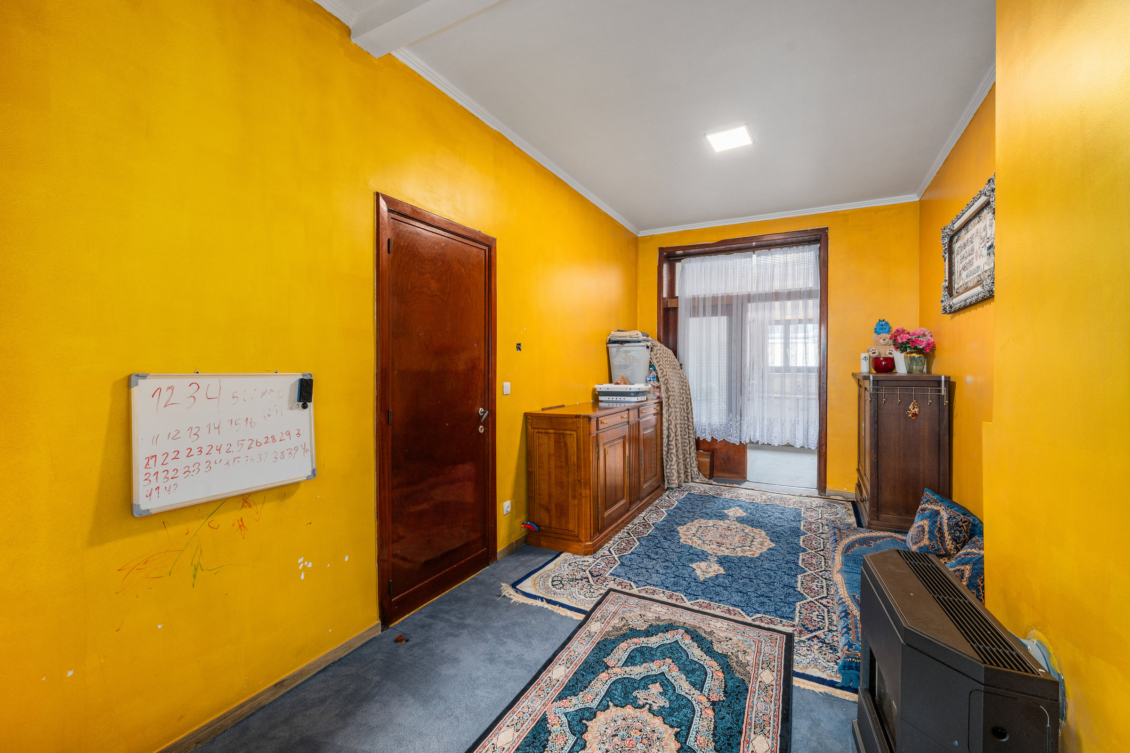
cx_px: 565
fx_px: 458
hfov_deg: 101.9
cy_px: 376
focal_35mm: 15
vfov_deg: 78.8
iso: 250
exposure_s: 1/125
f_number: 11
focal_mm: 14.6
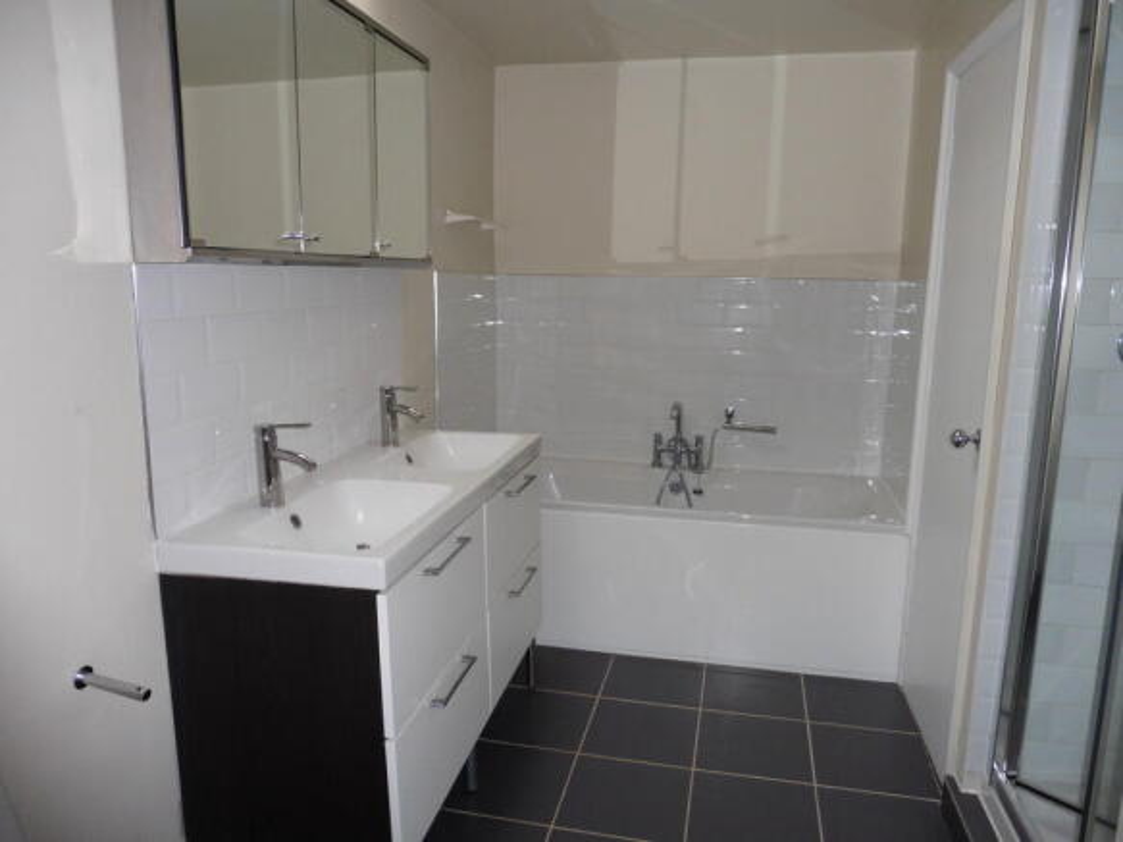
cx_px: 562
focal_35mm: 24
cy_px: 421
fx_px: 778
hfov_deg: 71.6
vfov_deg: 56.8
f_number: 3.3
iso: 200
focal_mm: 4.3
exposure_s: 1/60
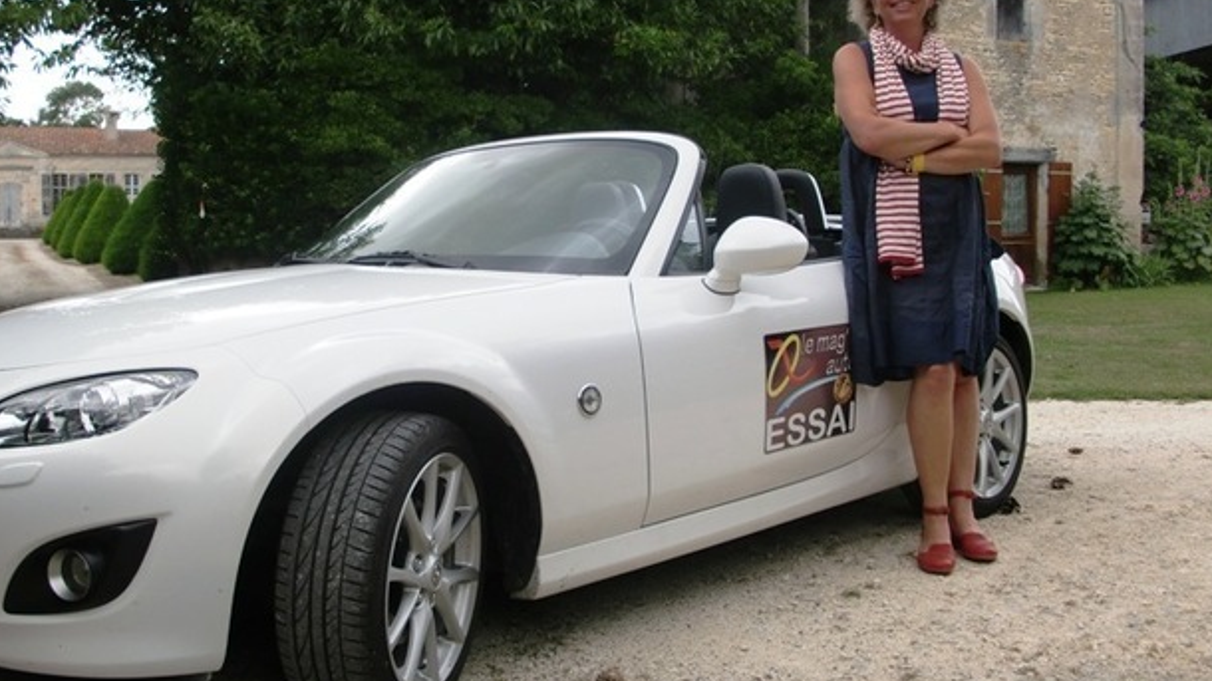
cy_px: 277
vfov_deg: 26.5
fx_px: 1446
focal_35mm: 45
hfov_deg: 45.4
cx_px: 530
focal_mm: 6.3
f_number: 2.8
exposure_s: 1/400
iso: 64
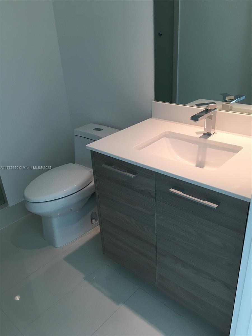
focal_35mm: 29
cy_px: 168
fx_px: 281
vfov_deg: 61.7
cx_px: 126
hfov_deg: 48.2
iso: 32
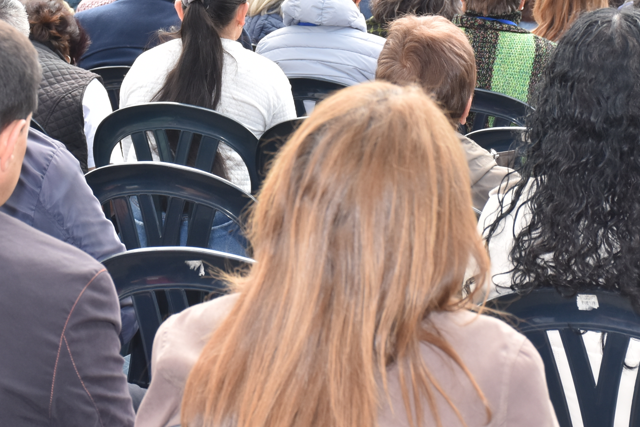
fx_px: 2666
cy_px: -11
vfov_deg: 9.1
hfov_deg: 13.7
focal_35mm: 150
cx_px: 275
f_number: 7.1
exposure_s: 1/80
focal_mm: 48
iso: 220
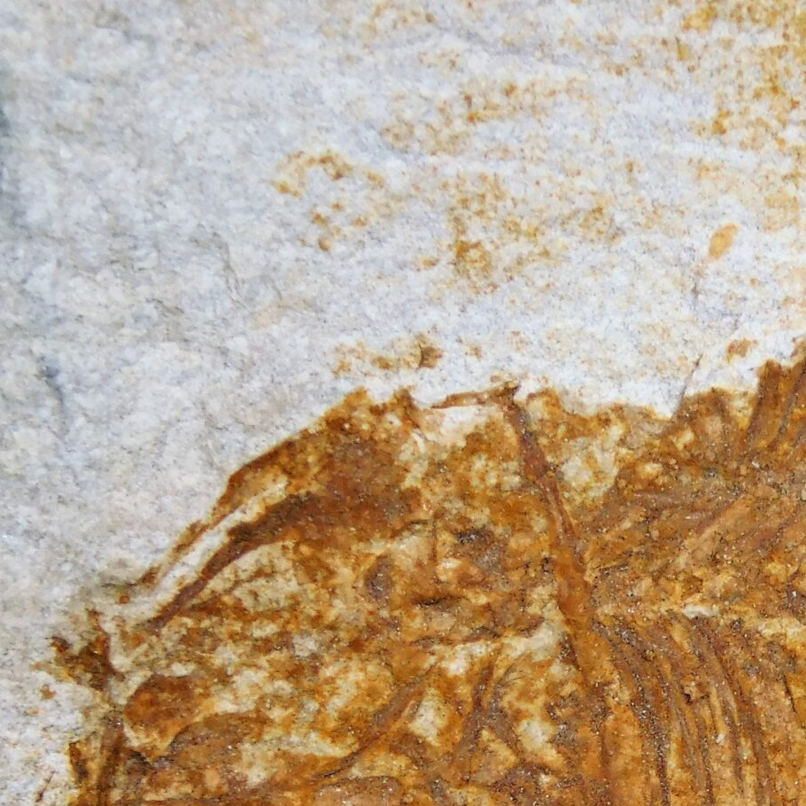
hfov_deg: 3.0
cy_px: 772
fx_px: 15200
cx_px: 816
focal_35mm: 577
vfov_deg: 3.0
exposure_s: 1/250
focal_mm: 41.3
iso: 125
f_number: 5.6
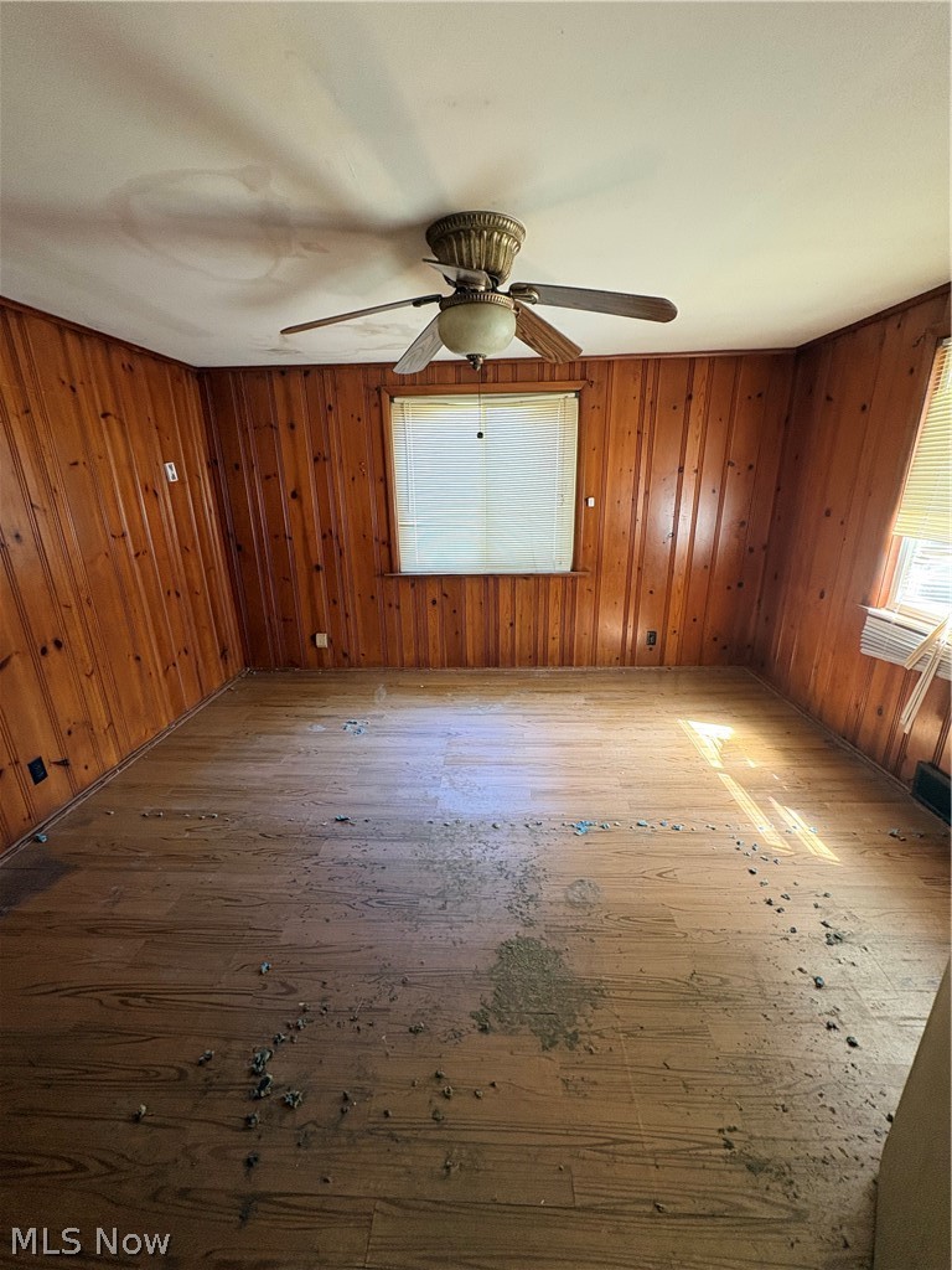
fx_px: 513
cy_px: 635
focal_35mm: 14
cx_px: 476
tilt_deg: -17.4
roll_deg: -0.3
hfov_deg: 85.7
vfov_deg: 102.1
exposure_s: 1/60
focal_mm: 2.22
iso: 320
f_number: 2.2
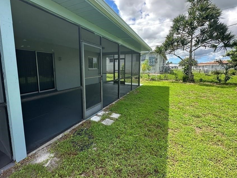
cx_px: 112
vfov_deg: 74.6
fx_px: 116
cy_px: 83
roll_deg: -1.1
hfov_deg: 90.9
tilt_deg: -6.5
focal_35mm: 17
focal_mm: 2.22
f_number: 2.2
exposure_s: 1/438
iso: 40
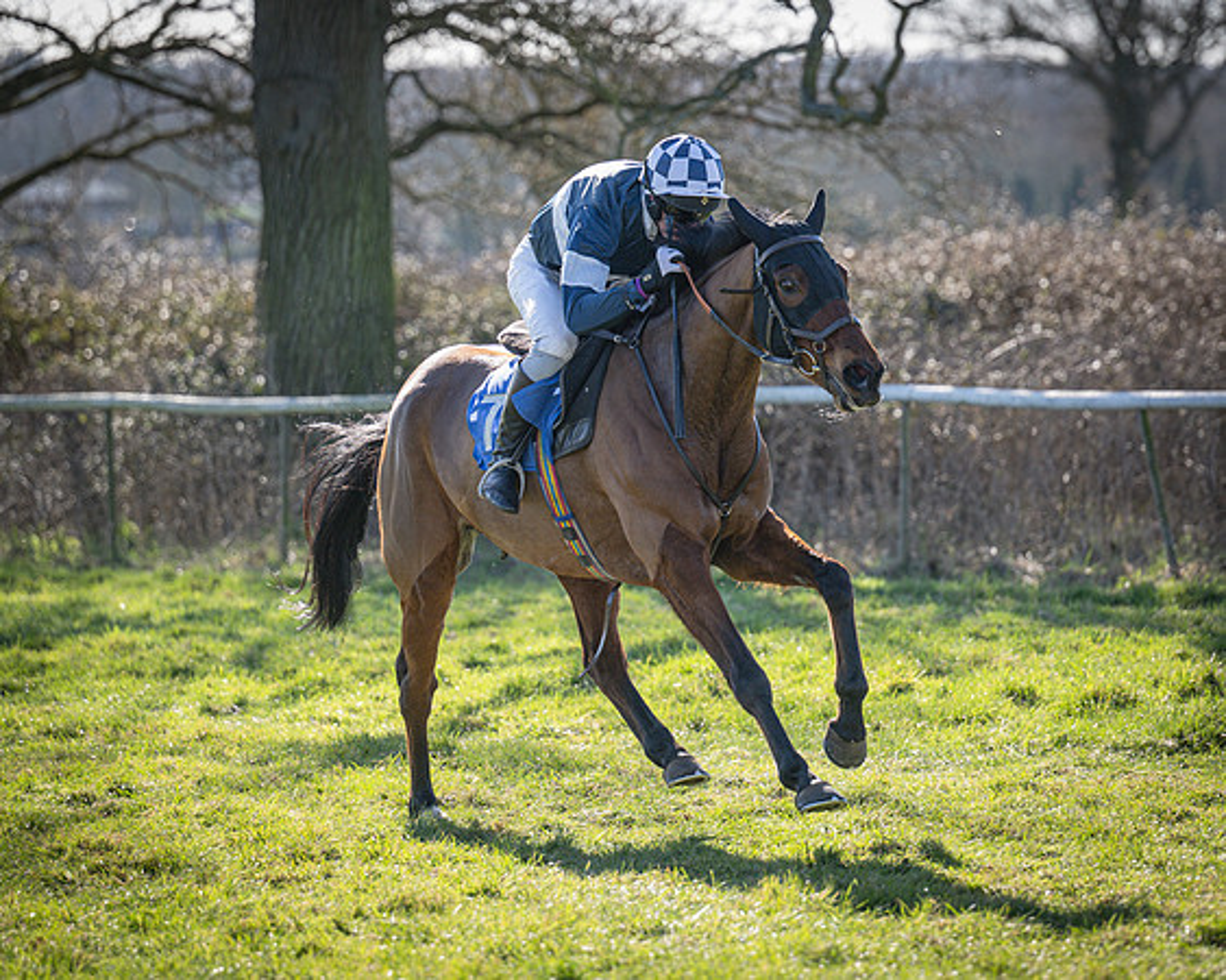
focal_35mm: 197
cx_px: 566
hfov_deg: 9.8
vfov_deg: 7.8
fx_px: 7163
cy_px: 389
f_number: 2.8
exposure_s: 1/2000
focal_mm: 140
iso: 400
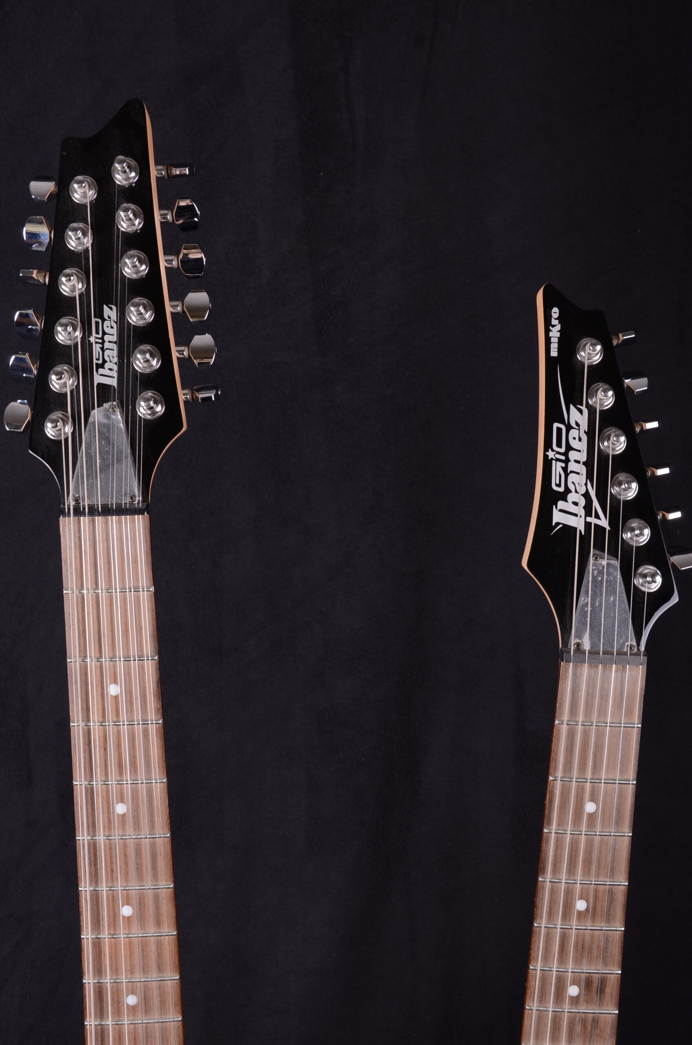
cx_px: 346
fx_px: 1086
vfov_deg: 51.4
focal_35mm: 38
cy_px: 522
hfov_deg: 35.3
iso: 200
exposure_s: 1/200
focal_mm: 25
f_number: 11
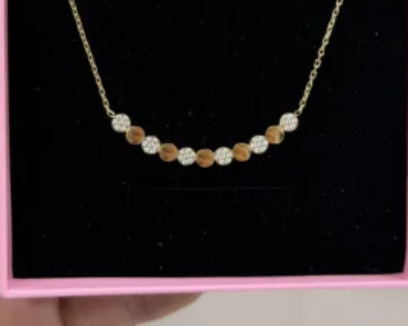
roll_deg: +1.0
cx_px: 207
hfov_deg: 27.2
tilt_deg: -42.0
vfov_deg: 21.6
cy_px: 64
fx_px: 845
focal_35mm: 70
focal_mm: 6.76
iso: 50
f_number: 1.78
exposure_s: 1/135
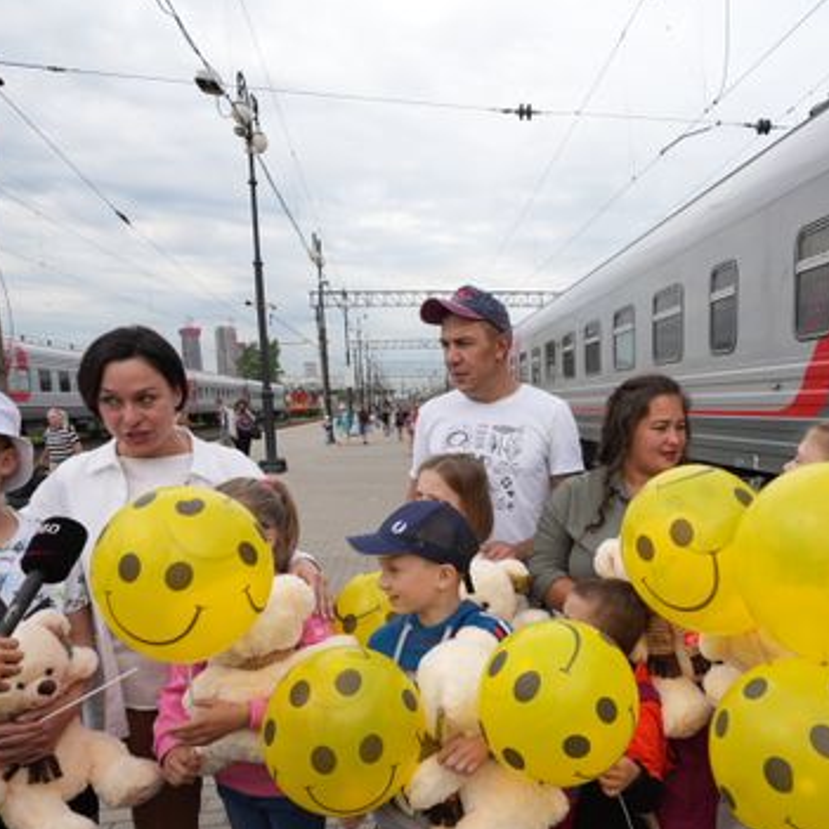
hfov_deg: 57.6
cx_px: 563
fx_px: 732
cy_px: 522
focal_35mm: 27
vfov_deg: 58.3
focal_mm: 16
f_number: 5.6
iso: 100
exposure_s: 1/200
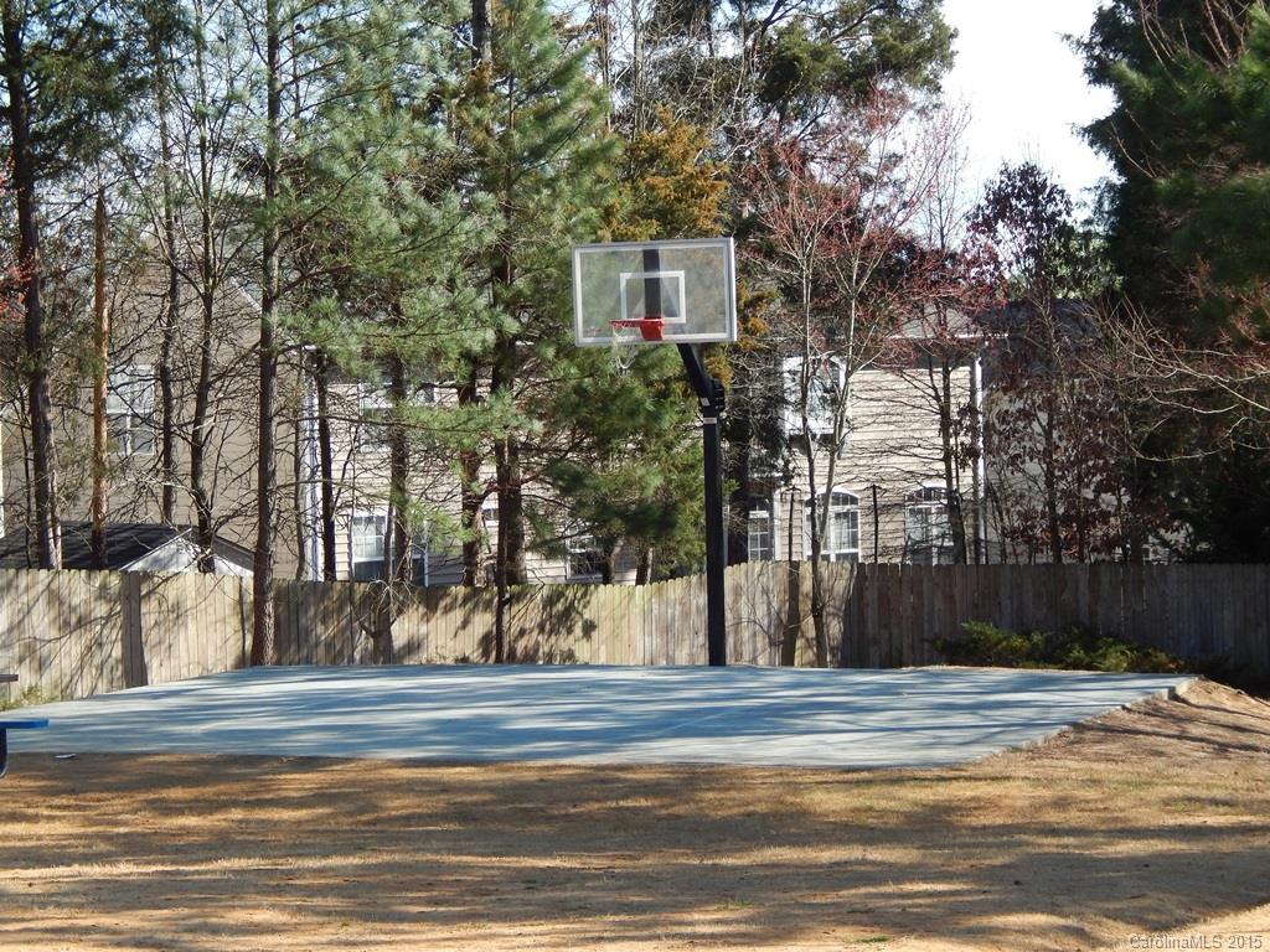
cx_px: 635
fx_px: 4219
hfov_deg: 17.1
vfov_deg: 12.9
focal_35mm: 115
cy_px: 476
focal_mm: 20.5
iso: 125
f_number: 4.6
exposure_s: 1/400
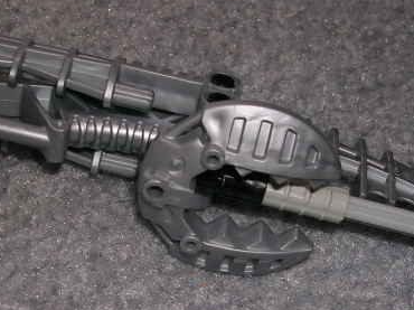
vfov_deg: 20.6
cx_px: 207
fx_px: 849
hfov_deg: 27.4
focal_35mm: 71
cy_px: 215
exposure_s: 1/60.1
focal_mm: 6.2
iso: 50
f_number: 2.9
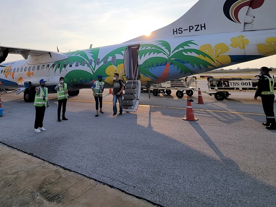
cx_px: 95
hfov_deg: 74.3
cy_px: 46
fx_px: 175
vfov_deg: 57.2
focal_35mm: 22
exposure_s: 1/2643
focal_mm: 2.2
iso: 50
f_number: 2.2
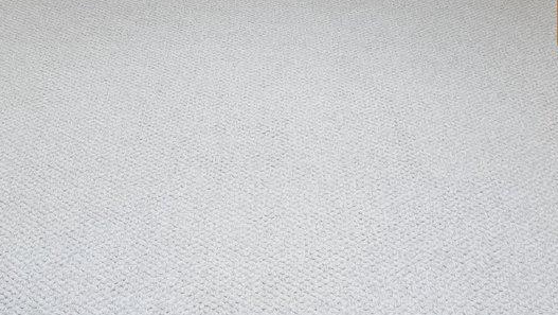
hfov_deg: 34.3
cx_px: 247
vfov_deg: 14.4
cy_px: -405
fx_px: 903
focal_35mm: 61
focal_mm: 10
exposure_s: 1/4
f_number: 8
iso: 250
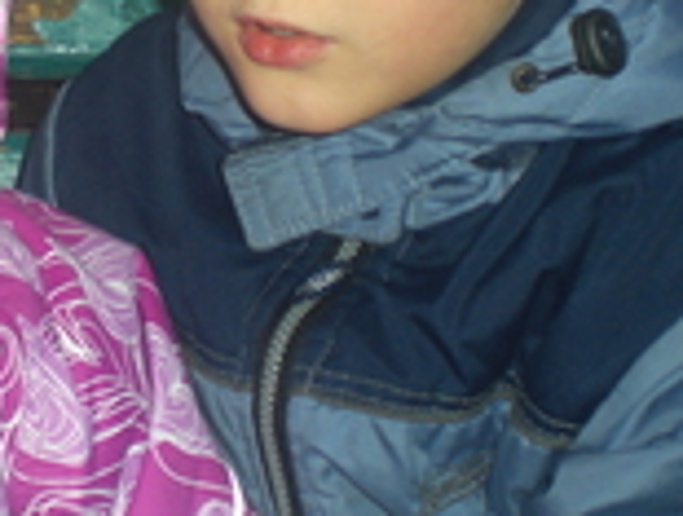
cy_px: 93
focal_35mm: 110
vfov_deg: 13.4
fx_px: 2175
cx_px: 0
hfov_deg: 17.4
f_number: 3.1
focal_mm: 6.3
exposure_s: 1/60
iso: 100
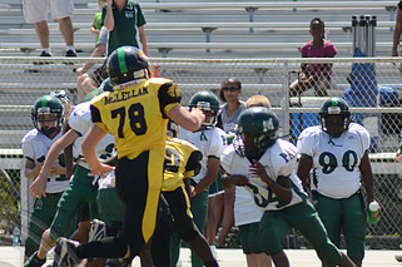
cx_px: 197
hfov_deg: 2.5
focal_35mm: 813
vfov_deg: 1.7
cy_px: 204
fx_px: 9065
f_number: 5.6
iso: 200
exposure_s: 1/640
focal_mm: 300
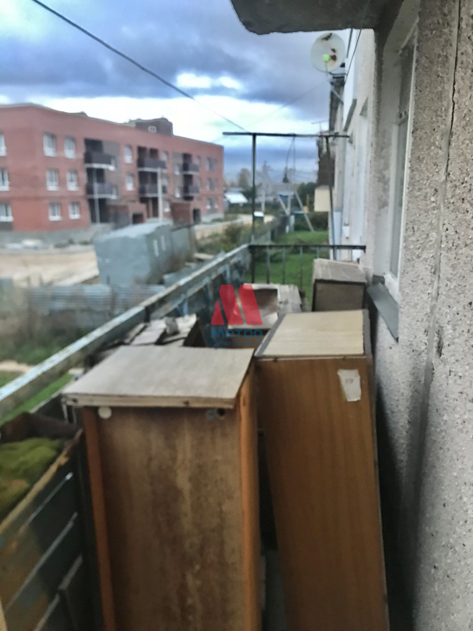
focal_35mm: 28
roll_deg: -0.5
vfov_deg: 63.4
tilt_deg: -10.8
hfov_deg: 49.7
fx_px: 510
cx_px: 236
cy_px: 316
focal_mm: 3.99
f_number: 1.8
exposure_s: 1/14
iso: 100
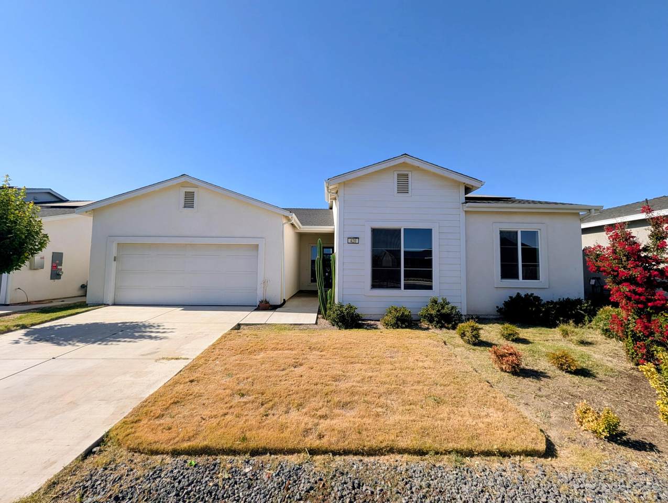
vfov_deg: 94.6
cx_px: 334
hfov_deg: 110.5
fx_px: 232
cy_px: 252
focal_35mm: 12
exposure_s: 1/3247
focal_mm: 2.02
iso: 55
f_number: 1.7
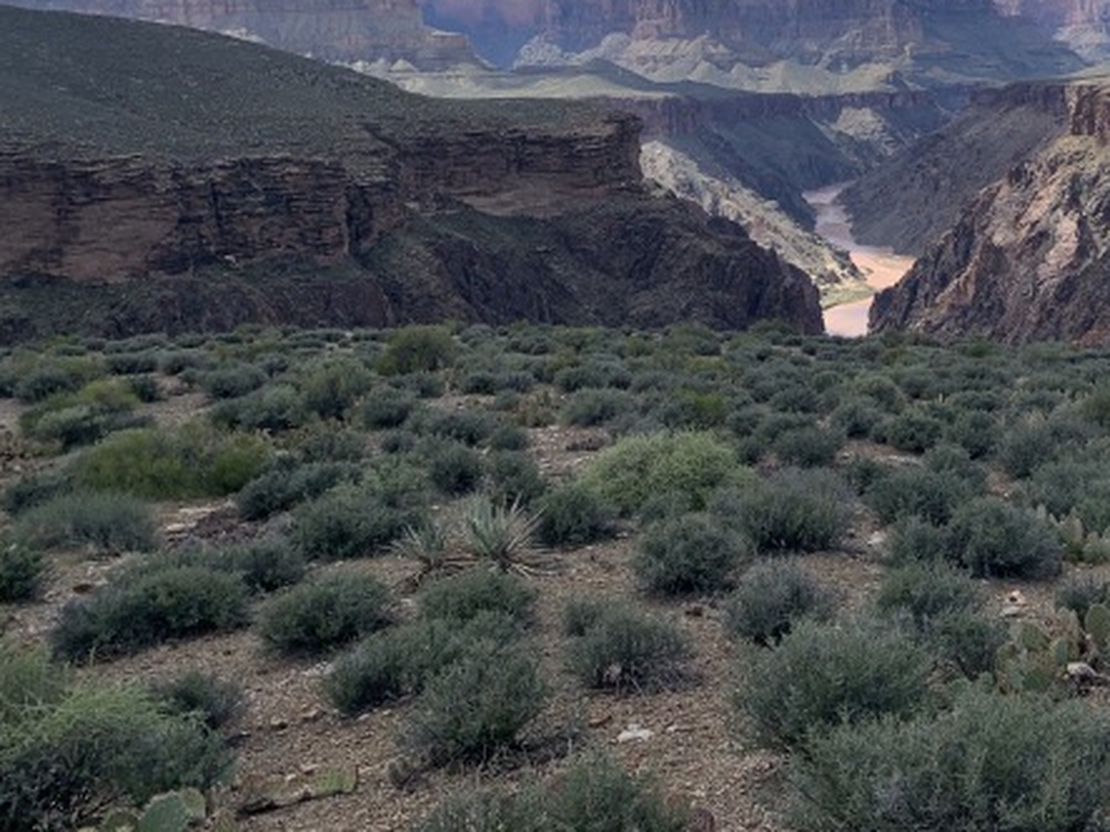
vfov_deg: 30.1
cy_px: 155
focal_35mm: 47
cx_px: 977
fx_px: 1507
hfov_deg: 38.0
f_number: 1.8
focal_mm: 4.25
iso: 25
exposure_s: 1/2309
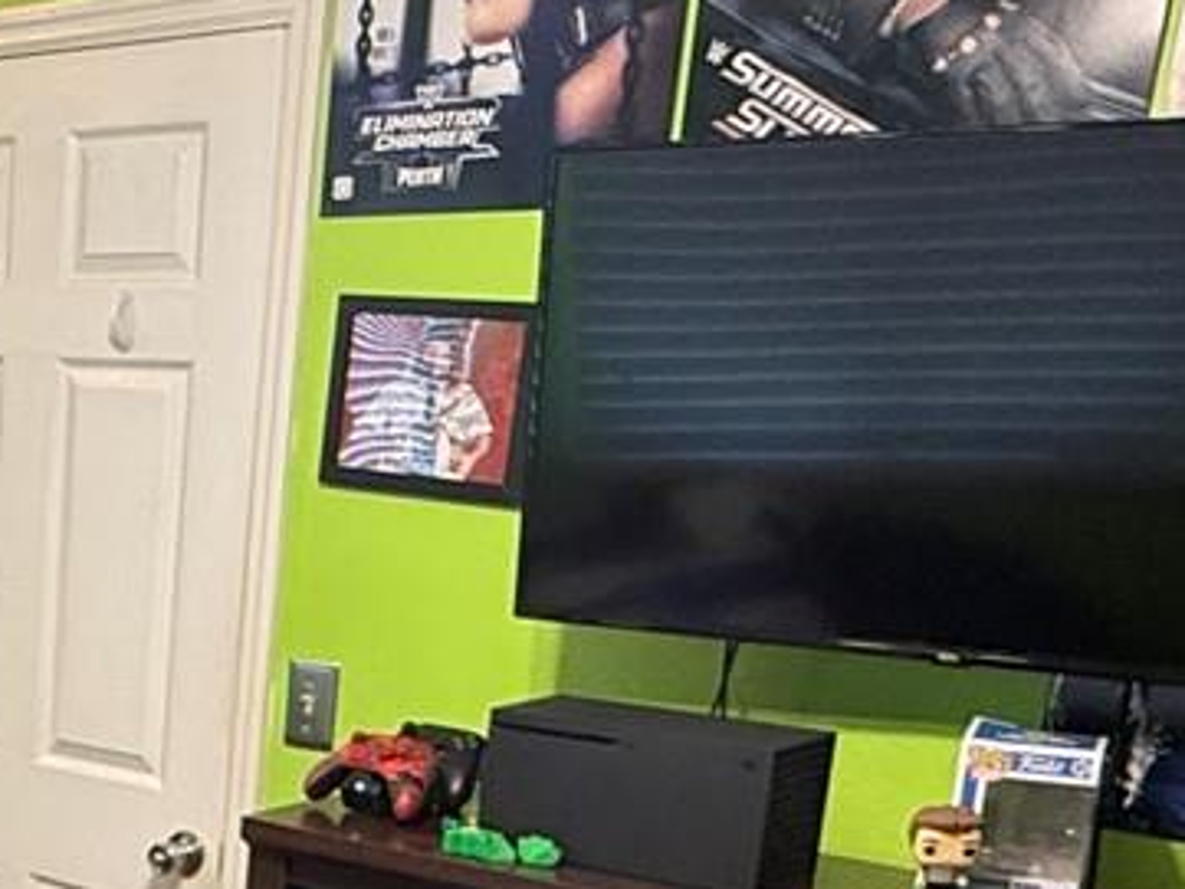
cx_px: -312
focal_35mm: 62
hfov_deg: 26.8
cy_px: 909
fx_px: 2123
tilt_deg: -15.5
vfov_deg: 22.7
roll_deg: -0.7
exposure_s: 1/60
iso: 500
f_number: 2.2
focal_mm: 2.22
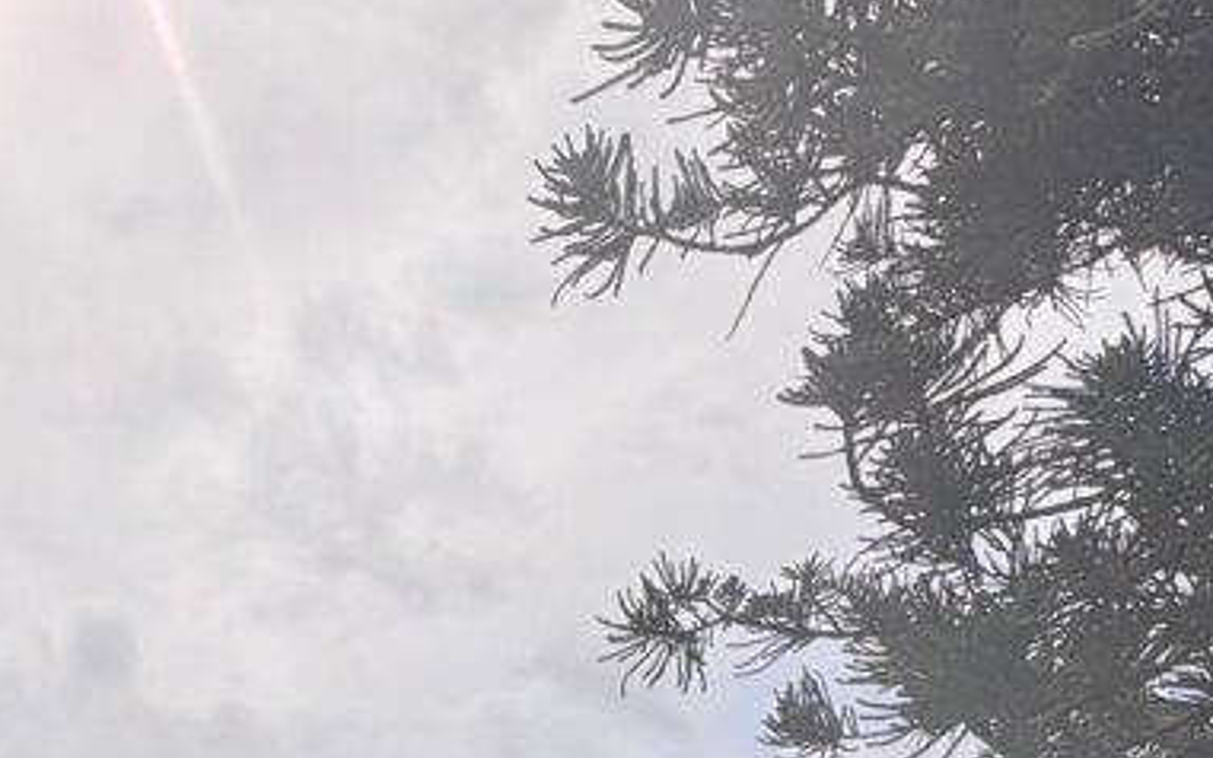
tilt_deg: +16.2
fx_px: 1289
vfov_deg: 28.4
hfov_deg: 49.3
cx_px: 385
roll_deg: +0.9
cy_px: 914
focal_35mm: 39
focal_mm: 2.22
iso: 50
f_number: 2.2
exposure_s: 1/3906
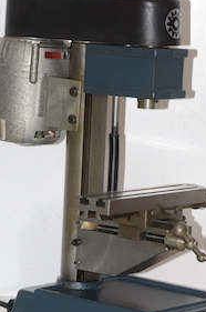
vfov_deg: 11.8
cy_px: 161
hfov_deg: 7.9
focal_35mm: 174
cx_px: 113
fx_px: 1501
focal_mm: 80
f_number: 14
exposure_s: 1/60
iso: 800
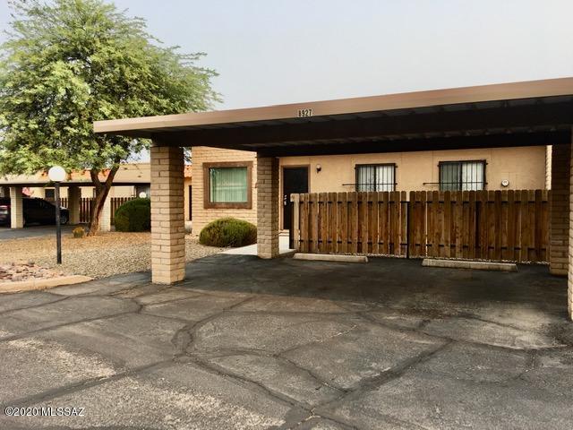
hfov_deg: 61.7
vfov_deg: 48.2
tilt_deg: -2.8
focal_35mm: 29
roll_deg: +0.1
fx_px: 480
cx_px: 286
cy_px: 215
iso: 25
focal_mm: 4.15
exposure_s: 1/810
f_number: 2.2
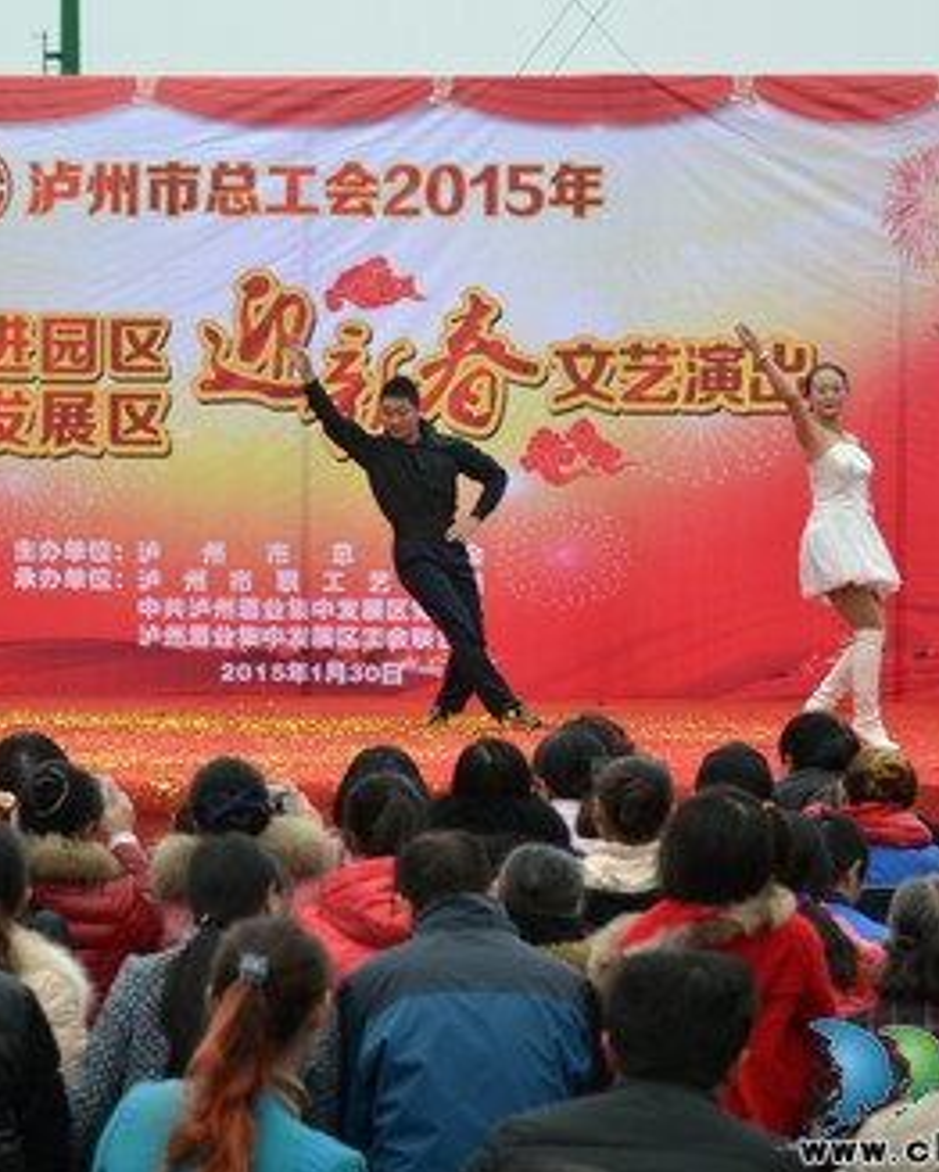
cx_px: 376
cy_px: 590
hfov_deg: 8.8
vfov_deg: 11.0
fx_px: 6108
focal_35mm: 176
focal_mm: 82
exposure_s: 1/250
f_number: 5
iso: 450
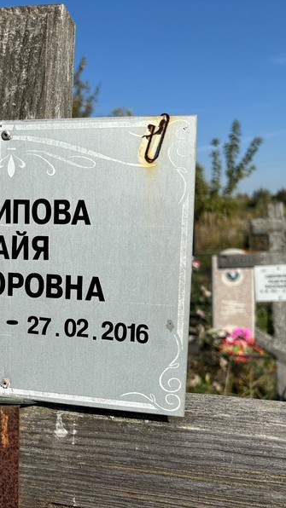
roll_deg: -0.5
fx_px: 513
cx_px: 41
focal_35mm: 38
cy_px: 253
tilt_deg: -8.1
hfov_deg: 30.1
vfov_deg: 52.8
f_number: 1.6
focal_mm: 5.96
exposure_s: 1/4854
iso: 50
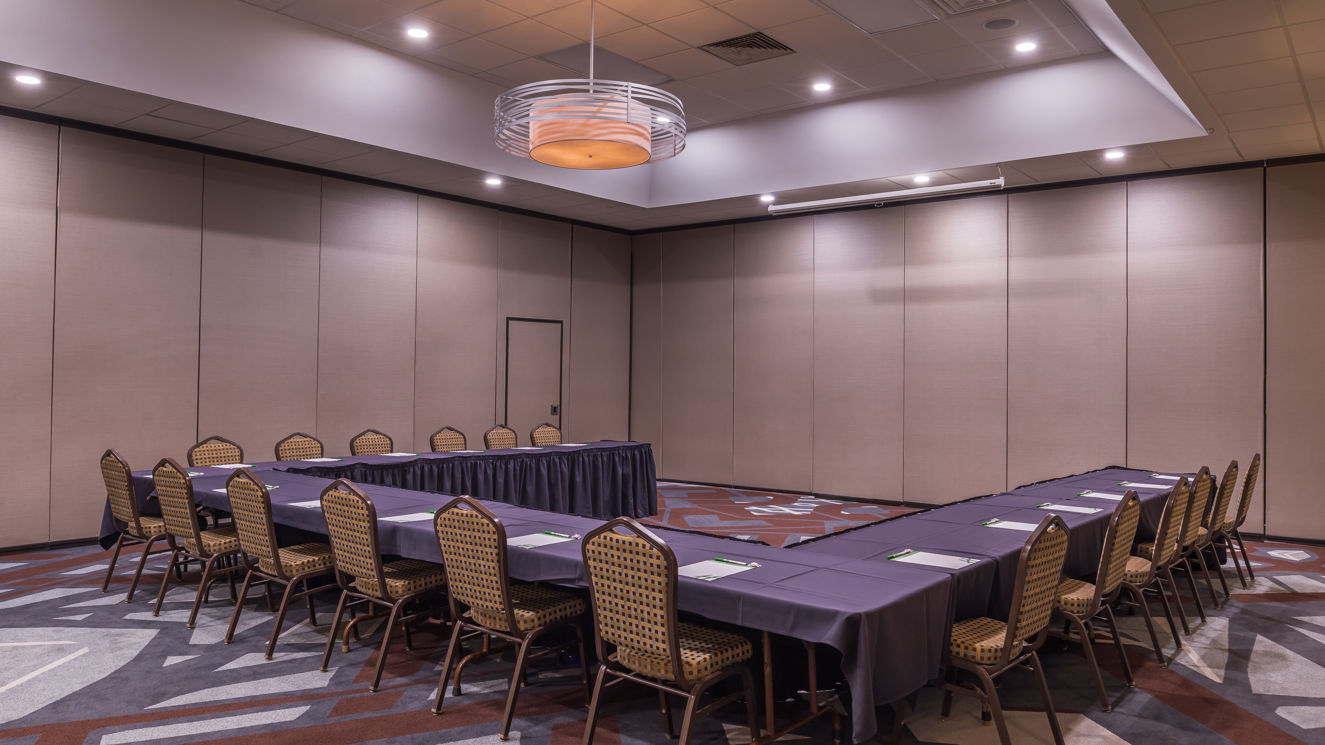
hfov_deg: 71.9
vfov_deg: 44.2
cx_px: 664
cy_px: 430
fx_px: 913
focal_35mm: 26
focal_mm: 24
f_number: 6.3
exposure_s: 1/1.67
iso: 100
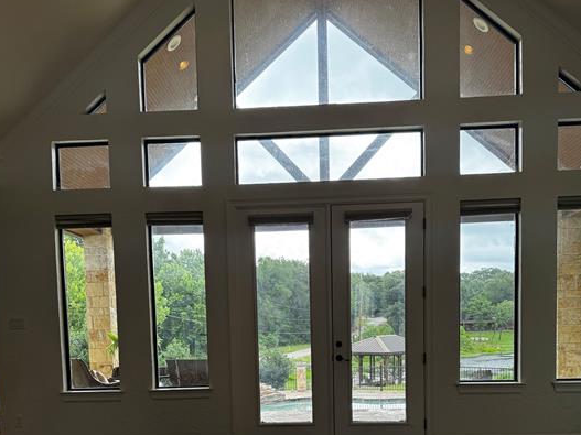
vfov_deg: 38.8
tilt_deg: -3.2
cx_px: 289
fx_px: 587
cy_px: 361
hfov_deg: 52.6
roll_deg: +0.5
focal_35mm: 35
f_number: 1.78
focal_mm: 6.76
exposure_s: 1/323
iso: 80
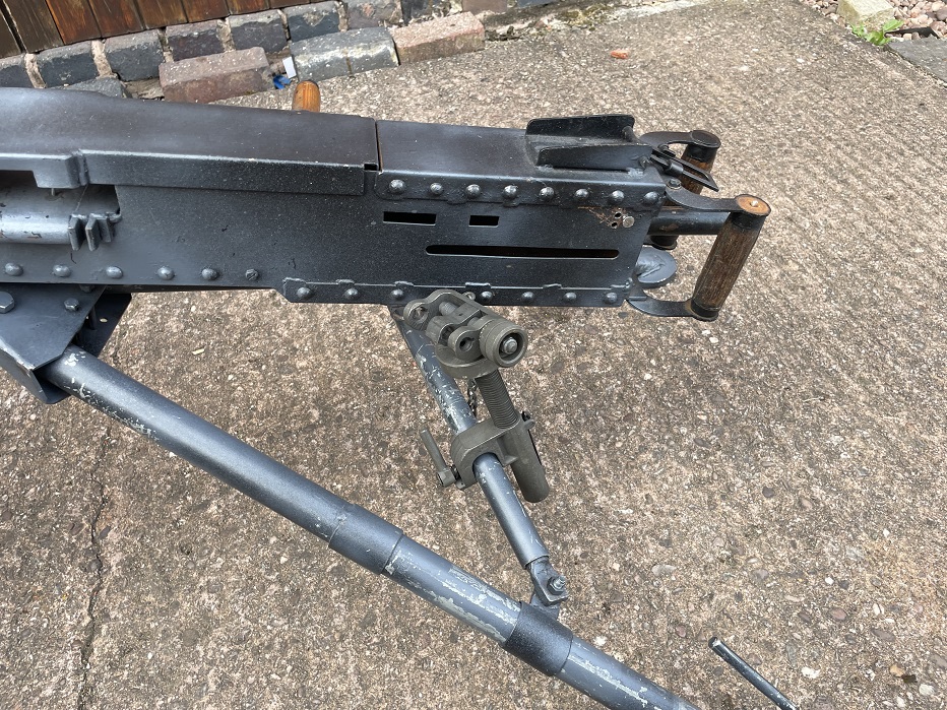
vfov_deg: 53.1
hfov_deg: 67.3
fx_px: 711
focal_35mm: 26
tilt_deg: -45.8
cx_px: 474
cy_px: 355
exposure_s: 1/121
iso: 32
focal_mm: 4.2
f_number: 1.6
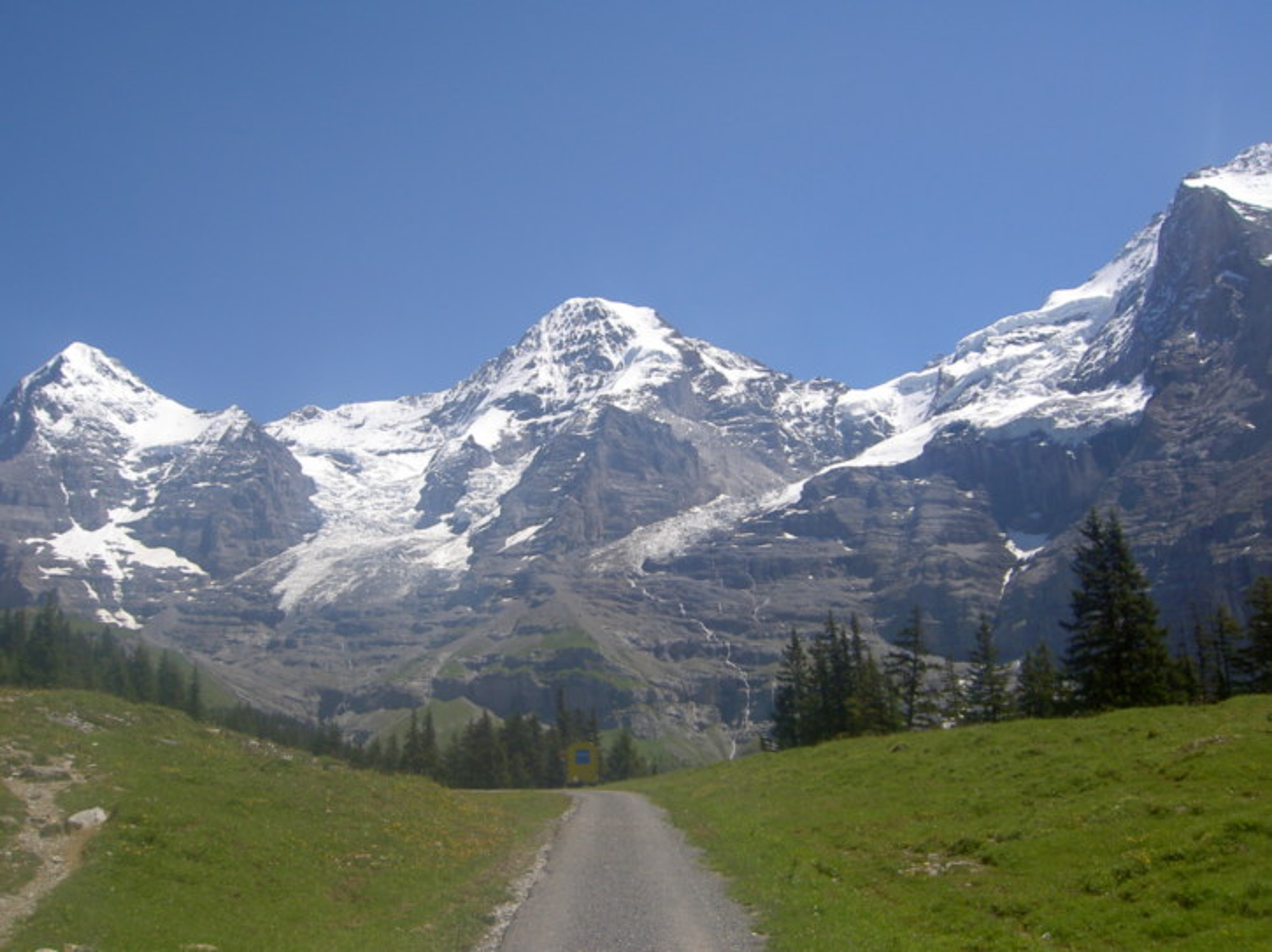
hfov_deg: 54.0
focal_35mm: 34
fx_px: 1249
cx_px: 636
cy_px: 476
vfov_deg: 41.8
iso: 50
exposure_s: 1/640
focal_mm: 5.6
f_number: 4.7
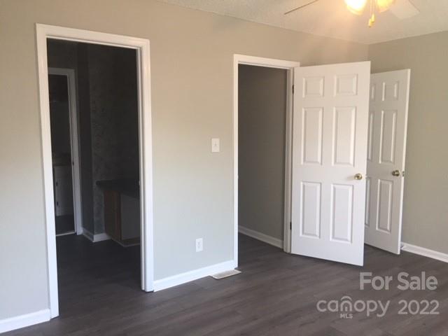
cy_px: 168
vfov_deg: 48.2
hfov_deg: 61.7
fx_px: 375
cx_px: 224
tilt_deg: -6.1
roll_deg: -0.8
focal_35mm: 29
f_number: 2.2
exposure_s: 1/33
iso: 64
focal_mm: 4.15
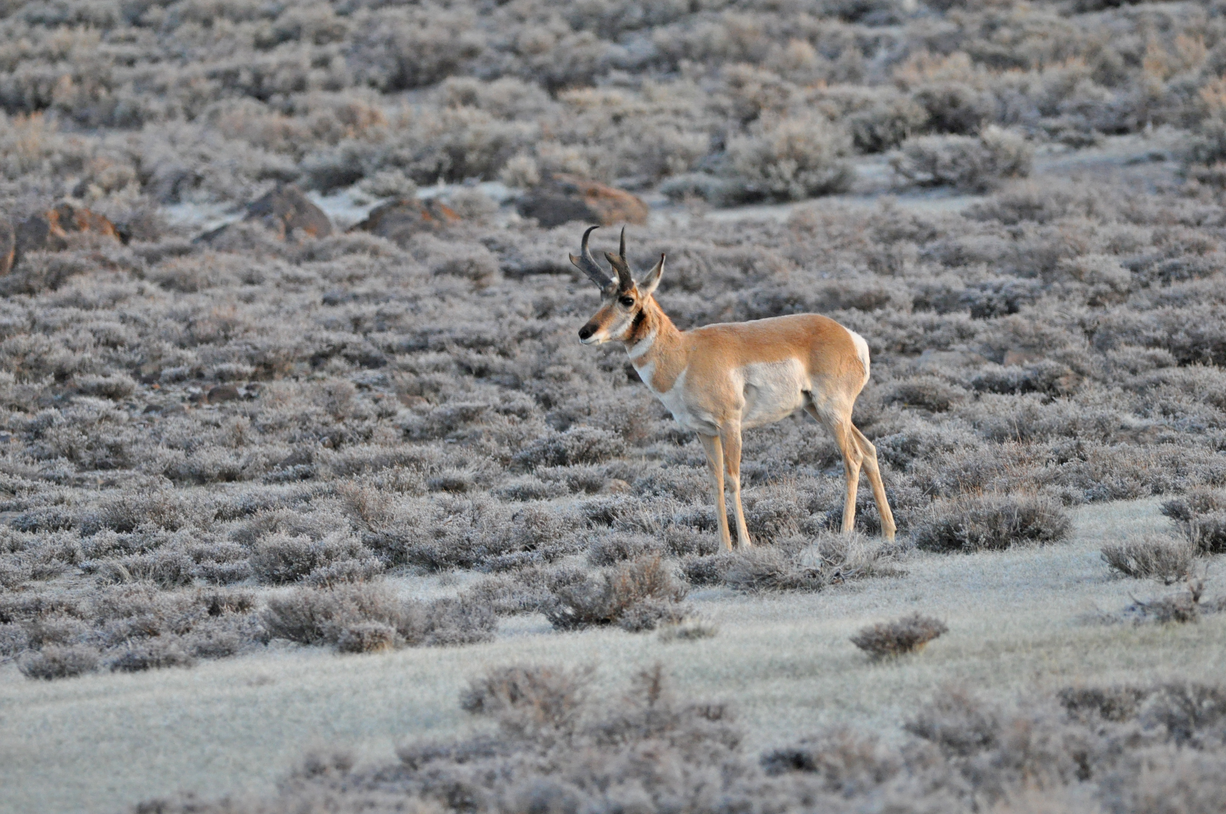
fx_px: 19388
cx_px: 613
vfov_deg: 2.4
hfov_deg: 3.6
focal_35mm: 570
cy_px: 407
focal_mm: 380
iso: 1600
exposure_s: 1/320
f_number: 6.3
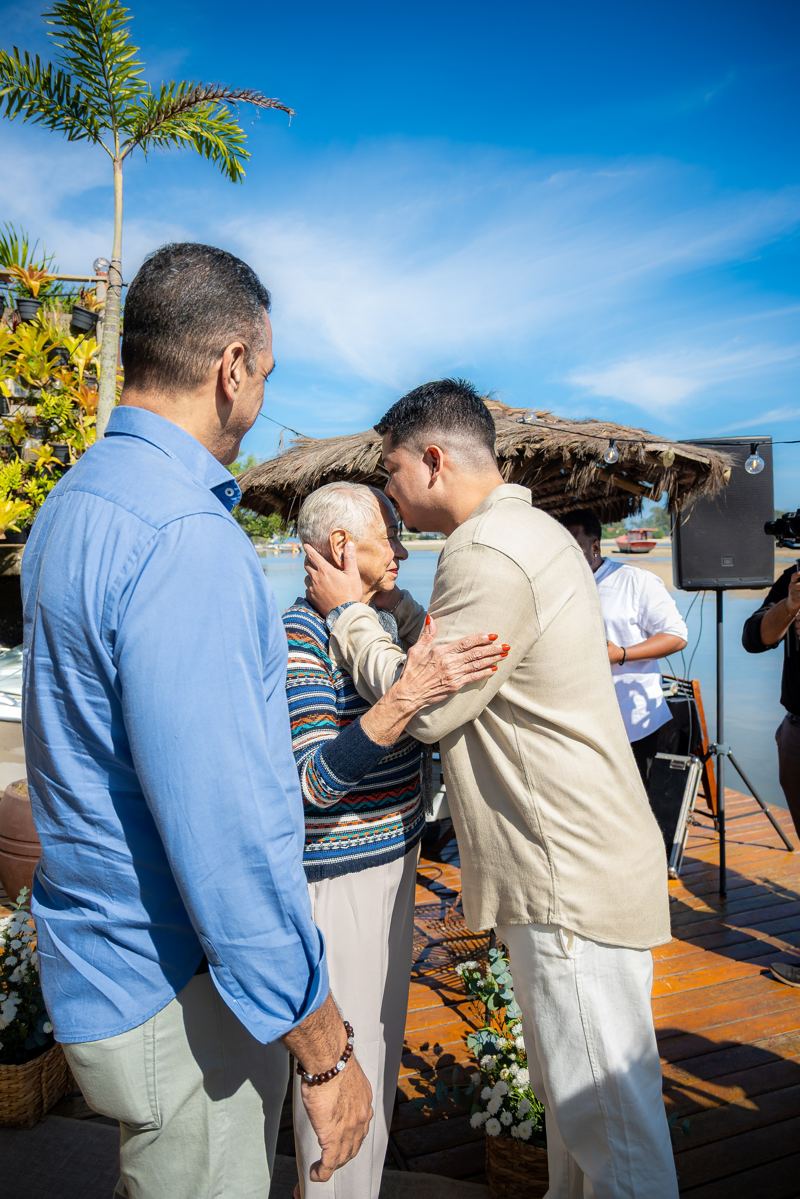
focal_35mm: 24
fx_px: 800
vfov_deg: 73.7
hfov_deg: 53.1
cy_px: 600
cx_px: 400
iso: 160
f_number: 3.5
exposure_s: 1/1600
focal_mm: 16
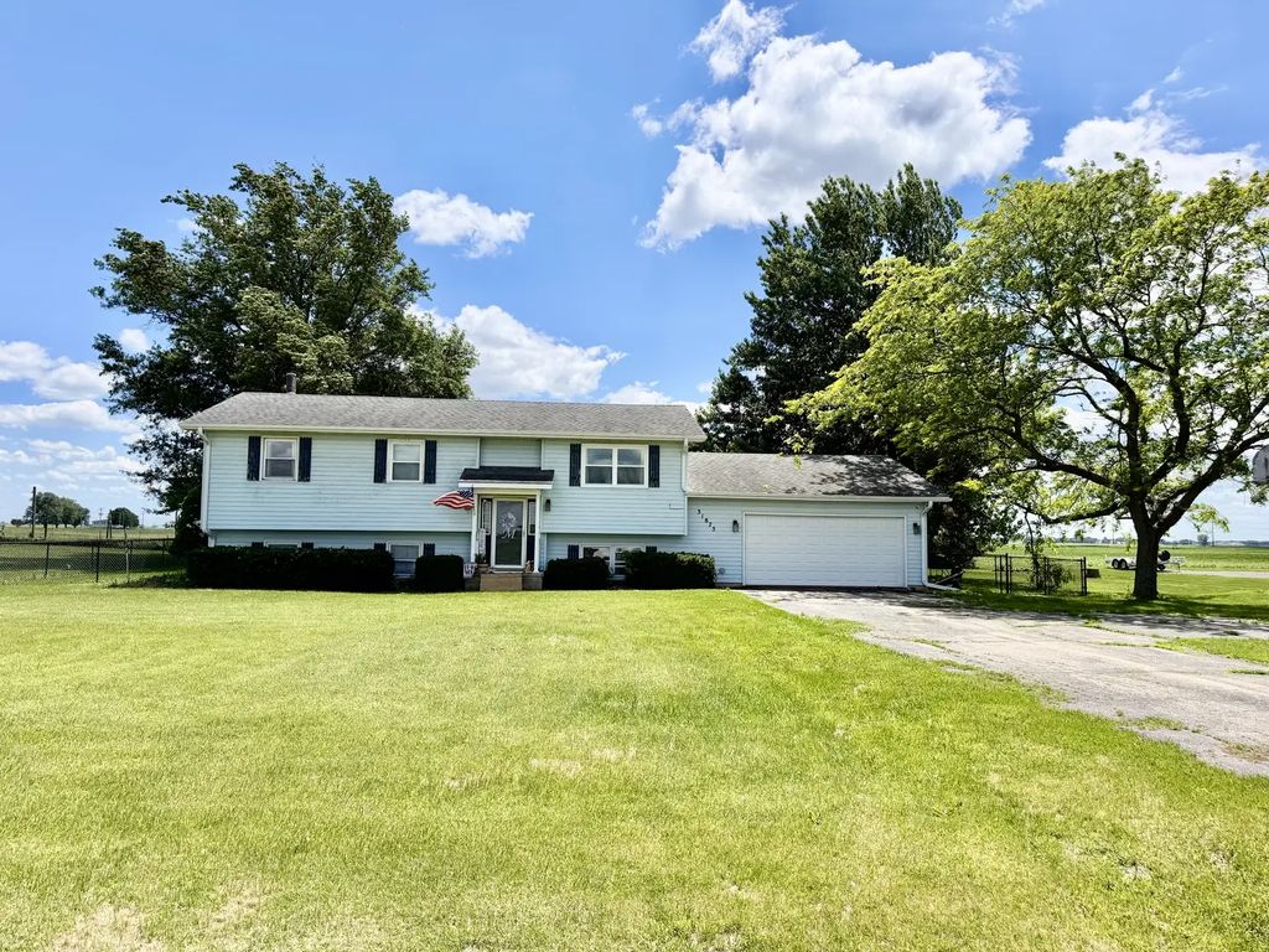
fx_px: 880
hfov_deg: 71.6
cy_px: 476
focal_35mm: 24
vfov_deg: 56.8
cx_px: 634
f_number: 1.78
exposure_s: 1/5714
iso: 100
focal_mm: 6.76
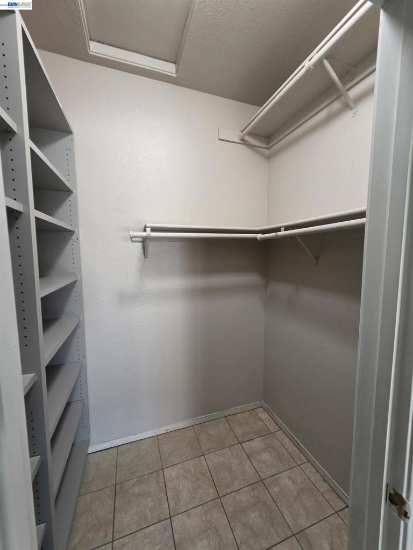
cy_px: 275
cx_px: 206
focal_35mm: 13
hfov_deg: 89.9
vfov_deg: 106.2
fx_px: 207
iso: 250
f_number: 1.9
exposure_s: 1/120
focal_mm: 2.2
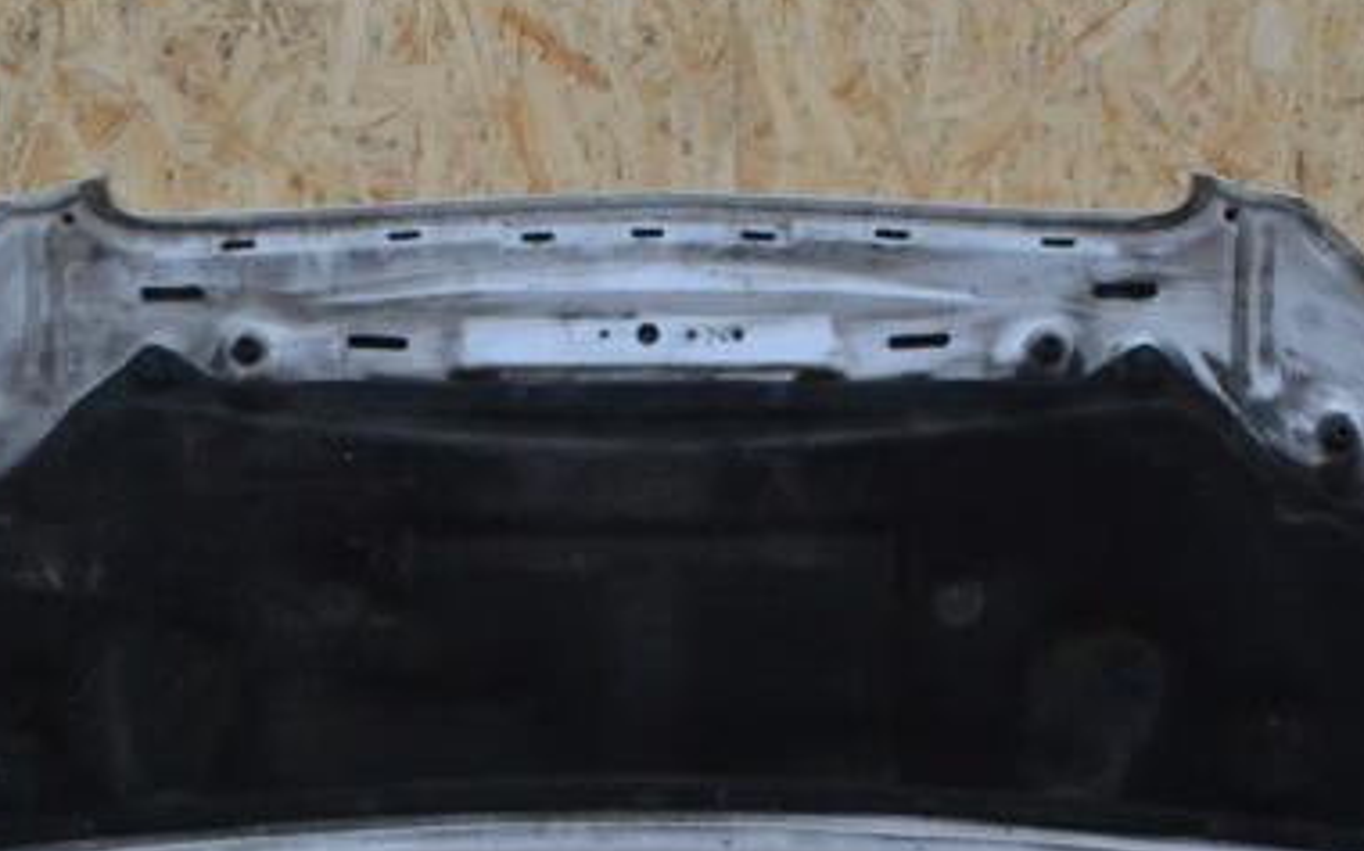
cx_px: 628
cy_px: 553
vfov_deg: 22.3
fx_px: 2155
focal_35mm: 58
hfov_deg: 35.1
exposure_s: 1/800
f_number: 14
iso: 3200
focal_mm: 24
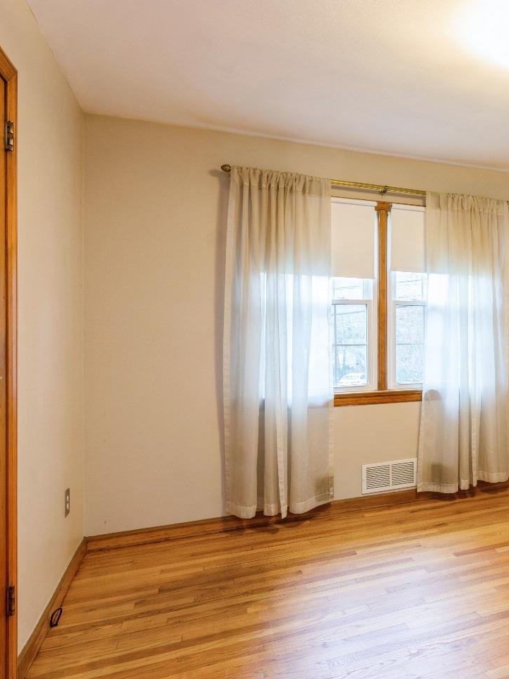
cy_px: 337
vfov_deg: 65.3
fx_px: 529
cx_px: 493
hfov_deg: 44.7
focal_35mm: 27
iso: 100
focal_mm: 12
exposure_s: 1/1.25
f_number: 8
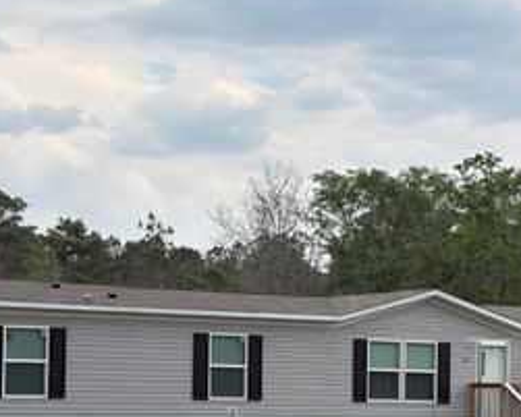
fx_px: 1558
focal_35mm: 101
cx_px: 230
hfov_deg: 19.0
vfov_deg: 15.2
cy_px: 333
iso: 32
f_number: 1.6
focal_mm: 5.96
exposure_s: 1/1957
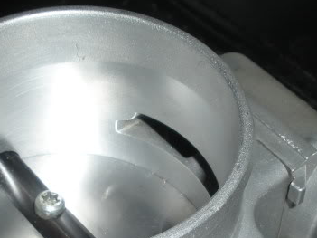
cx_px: 108
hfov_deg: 18.7
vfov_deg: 14.0
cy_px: 214
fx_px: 961
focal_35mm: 105
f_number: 3.5
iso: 64
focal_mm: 6.3
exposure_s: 1/60
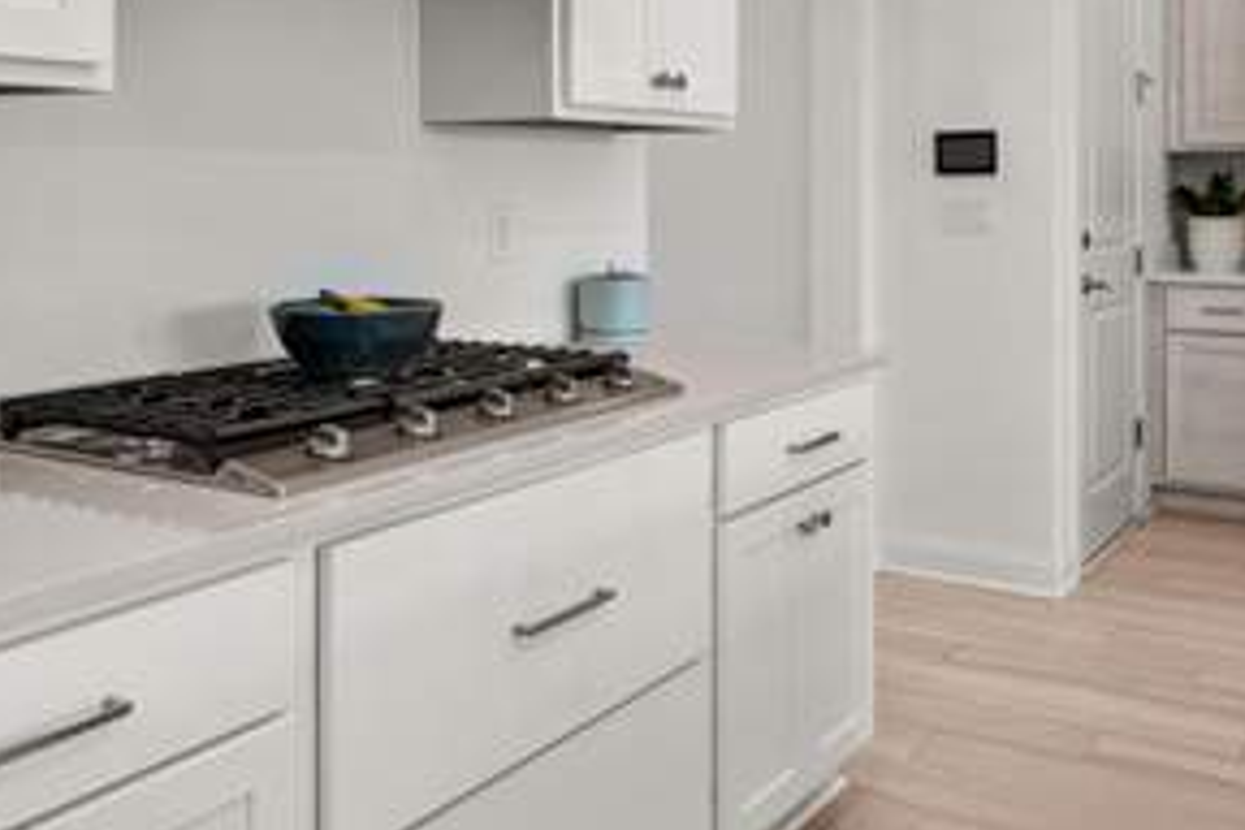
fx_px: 1383
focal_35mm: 40
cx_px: 597
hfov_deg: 48.4
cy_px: 182
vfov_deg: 32.6
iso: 100
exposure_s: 1/3
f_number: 8
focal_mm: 24
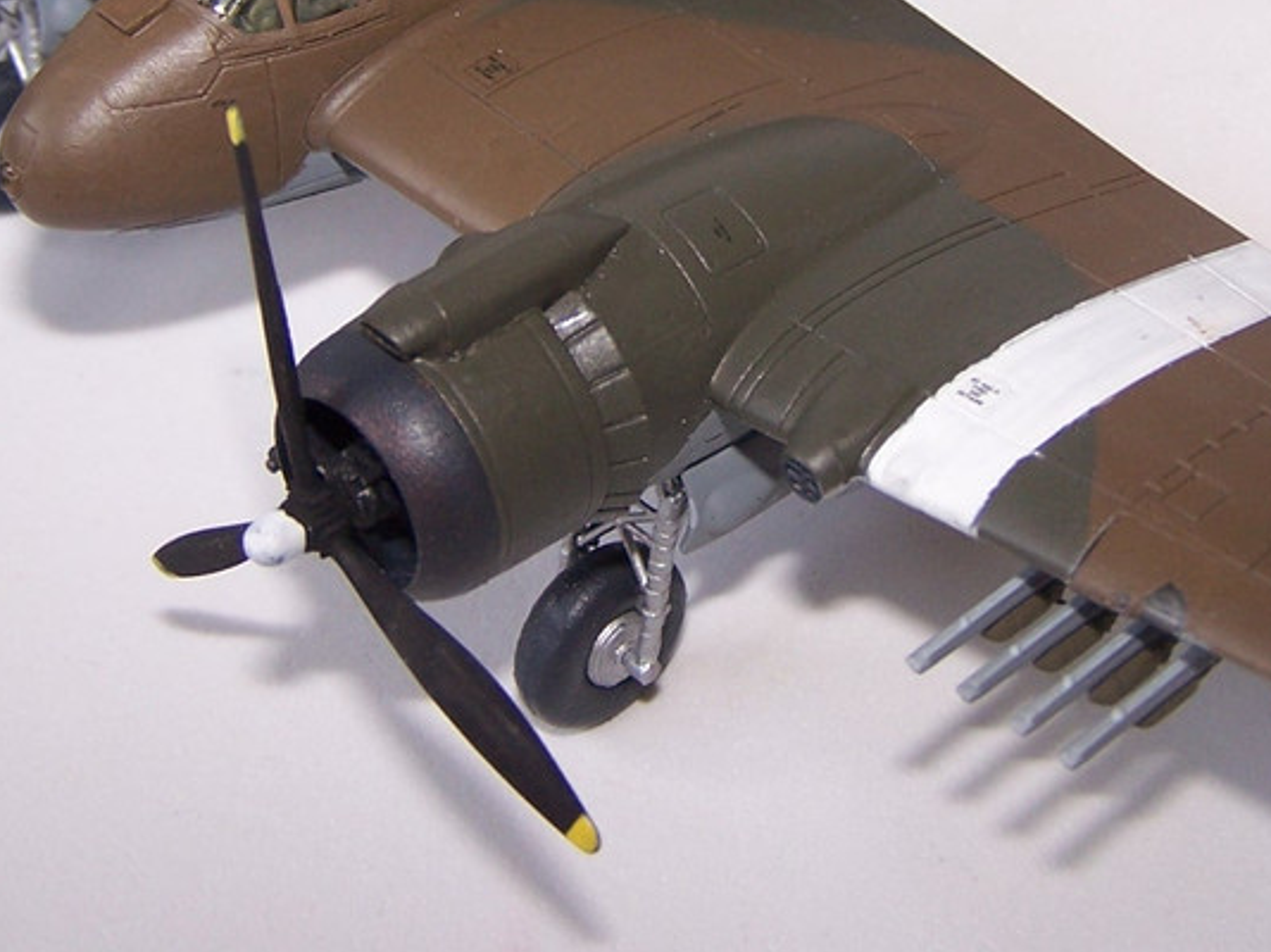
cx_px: 782
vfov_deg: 19.2
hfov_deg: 25.6
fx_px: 2789
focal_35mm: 76
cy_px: 171
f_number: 2.8
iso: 80
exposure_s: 1/90
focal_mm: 6.3
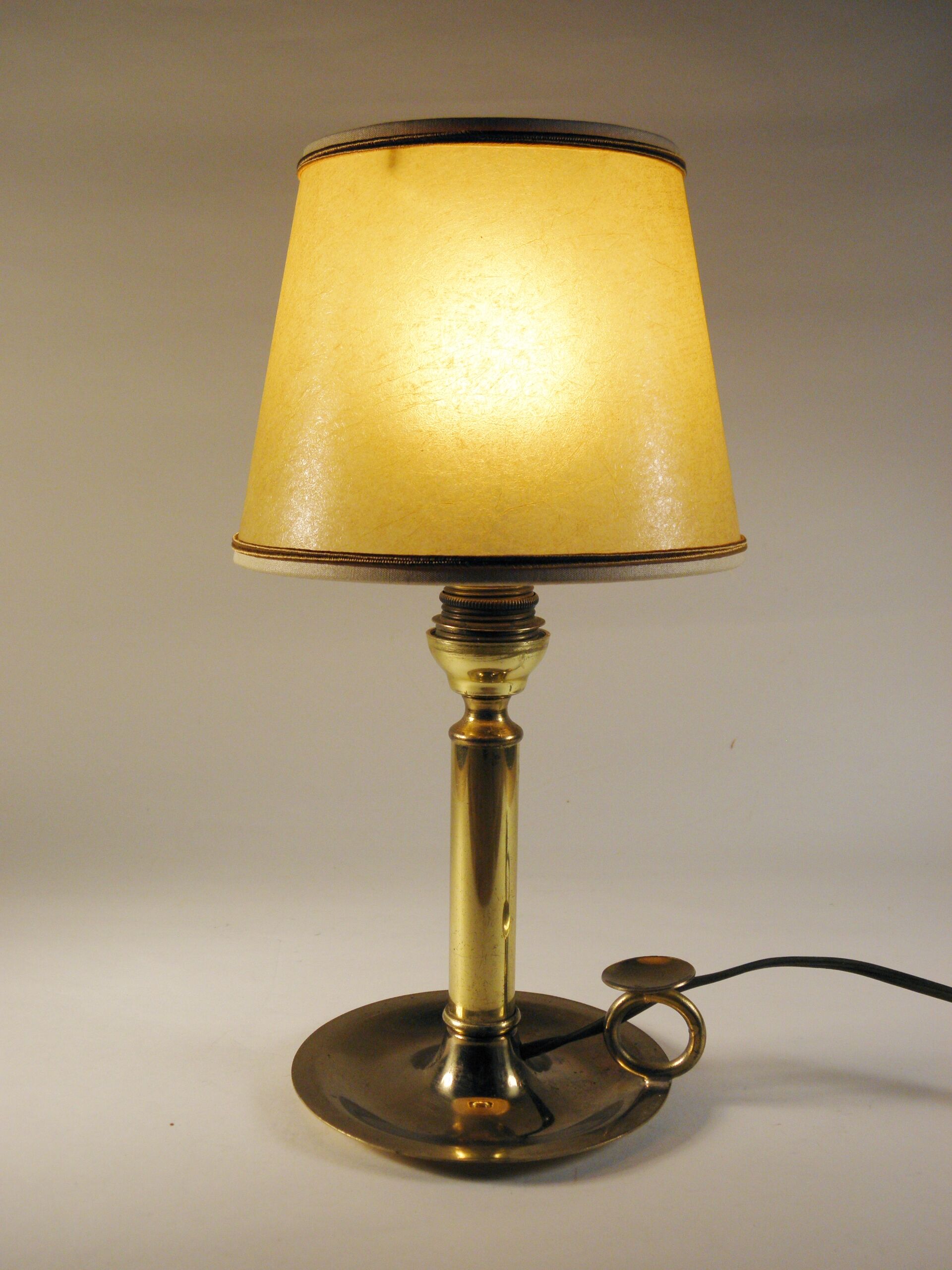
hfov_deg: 37.7
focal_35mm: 38
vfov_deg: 49.0
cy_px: 635
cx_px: 476
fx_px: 1393
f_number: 3.7
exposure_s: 1/250
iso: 100
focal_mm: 6.8
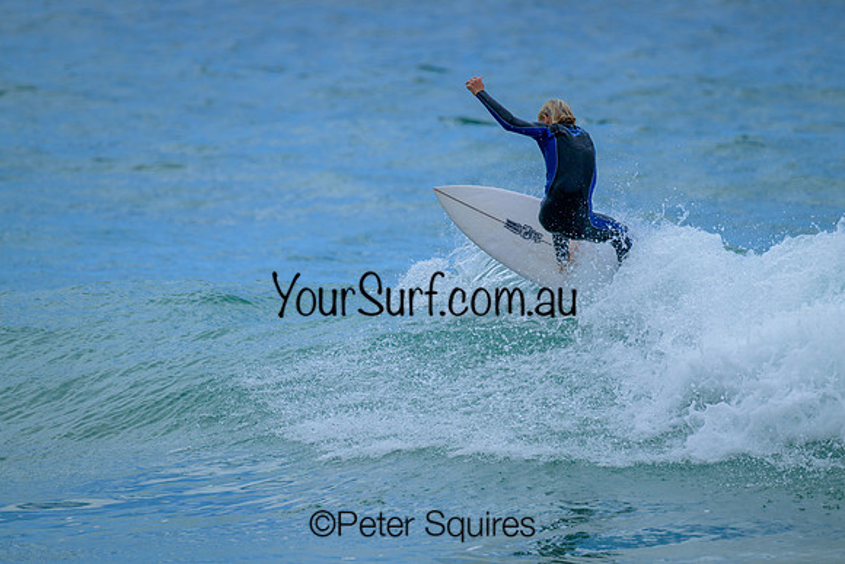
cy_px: 310
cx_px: 458
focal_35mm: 637
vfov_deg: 2.2
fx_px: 14951
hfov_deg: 3.2
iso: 280
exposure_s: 1/2000
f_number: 8
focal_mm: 560
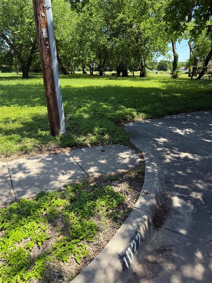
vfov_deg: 71.6
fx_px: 196
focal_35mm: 24
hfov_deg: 56.8
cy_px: 142
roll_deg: +0.7
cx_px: 106
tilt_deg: -16.7
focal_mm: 6.76
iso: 80
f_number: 1.78
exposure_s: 1/1271
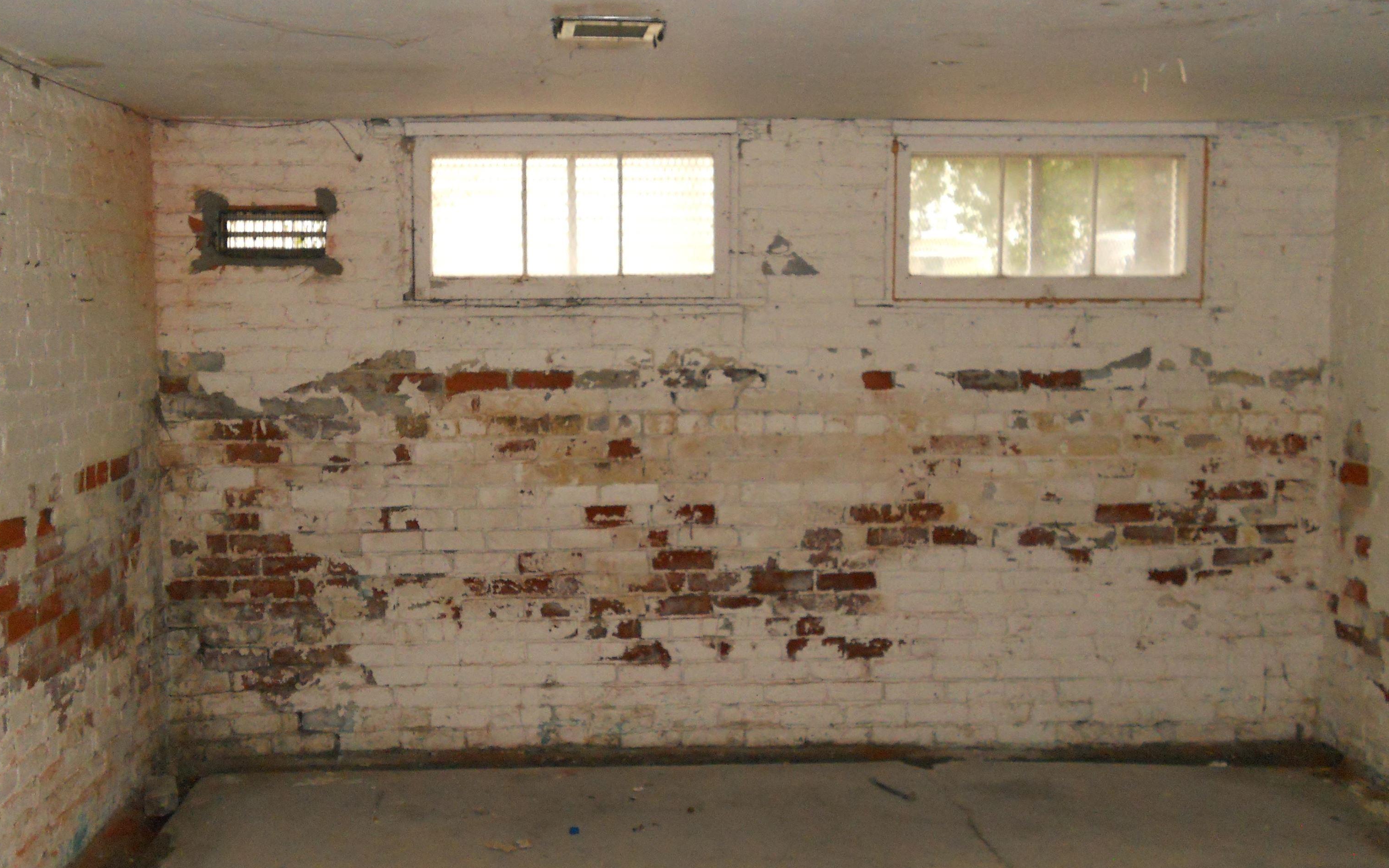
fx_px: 1552
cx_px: 688
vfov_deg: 31.2
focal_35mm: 41
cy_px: 455
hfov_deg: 48.2
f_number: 3.9
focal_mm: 6.9
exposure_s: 1/30
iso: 400
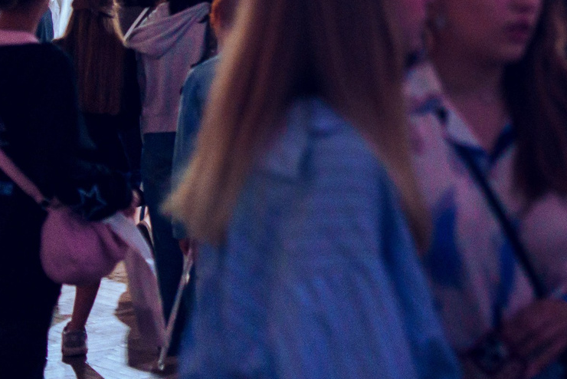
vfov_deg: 10.4
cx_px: 754
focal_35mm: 125
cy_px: -260
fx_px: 1969
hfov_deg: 15.5
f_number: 2
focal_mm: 35
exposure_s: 1/200
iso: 800
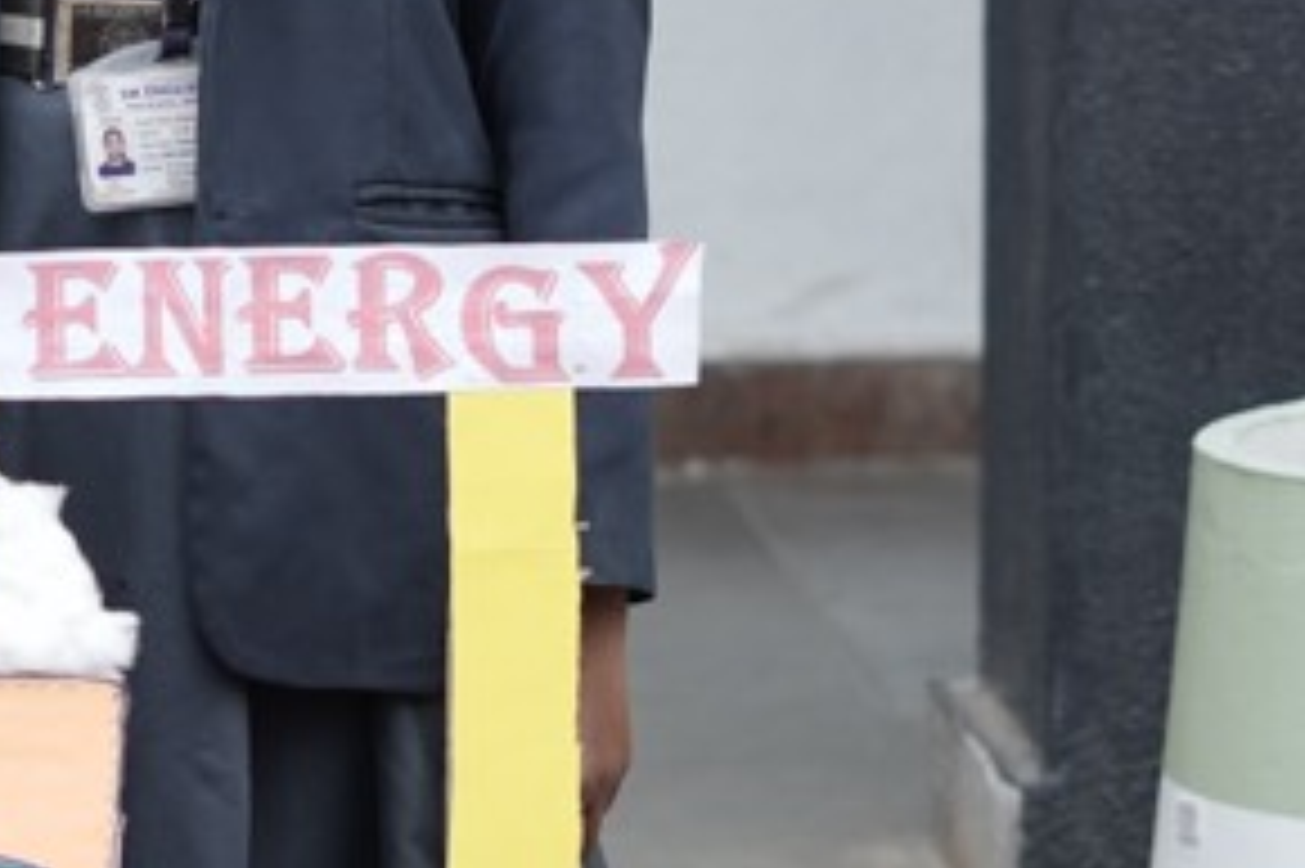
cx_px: -302
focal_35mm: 207
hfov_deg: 9.8
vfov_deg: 6.6
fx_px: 7499
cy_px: 225
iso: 125
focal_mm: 50
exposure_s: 1/320
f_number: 2.5
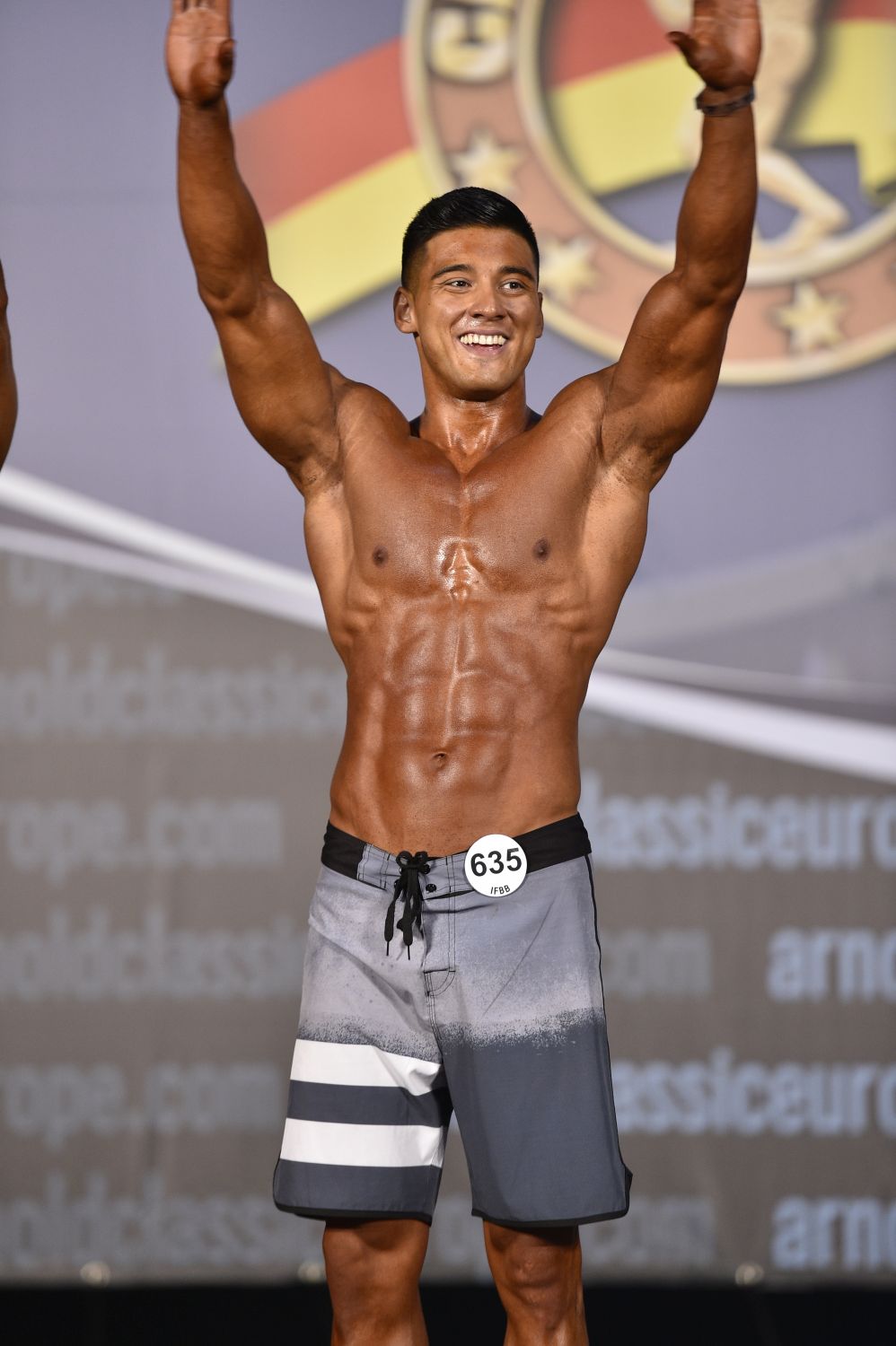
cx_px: 448
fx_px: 6729
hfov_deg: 7.6
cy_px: 673
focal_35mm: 180
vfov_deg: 11.4
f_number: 3.2
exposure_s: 1/250
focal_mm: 180
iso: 1600
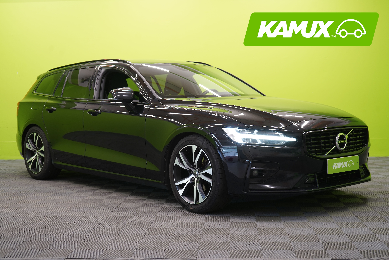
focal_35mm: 51
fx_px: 551
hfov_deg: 38.9
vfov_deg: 26.5
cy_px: 130
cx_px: 194
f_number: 5
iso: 400
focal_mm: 51
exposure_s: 1/25
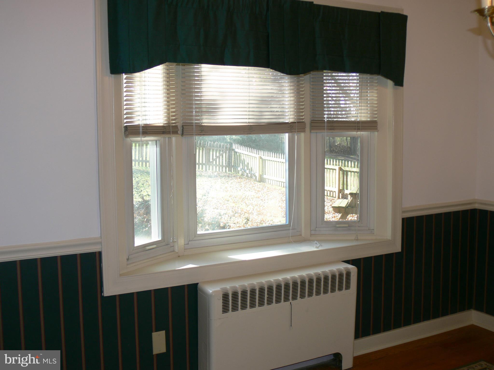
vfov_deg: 36.8
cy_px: 185
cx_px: 247
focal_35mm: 39
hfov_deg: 47.9
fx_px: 557
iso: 80
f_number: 2.8
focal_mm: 8.3
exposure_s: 1/60
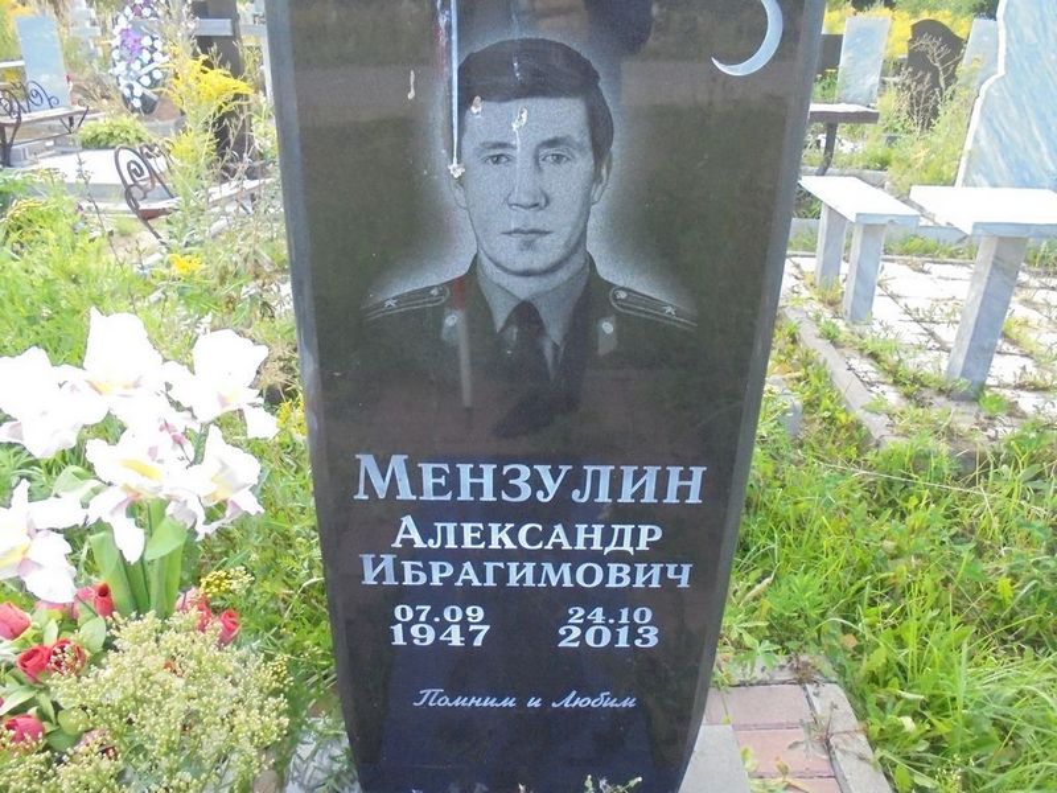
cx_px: 528
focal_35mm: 26
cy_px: 396
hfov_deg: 67.3
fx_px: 794
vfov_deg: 53.1
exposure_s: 1/160
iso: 400
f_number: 3.5
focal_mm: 4.6
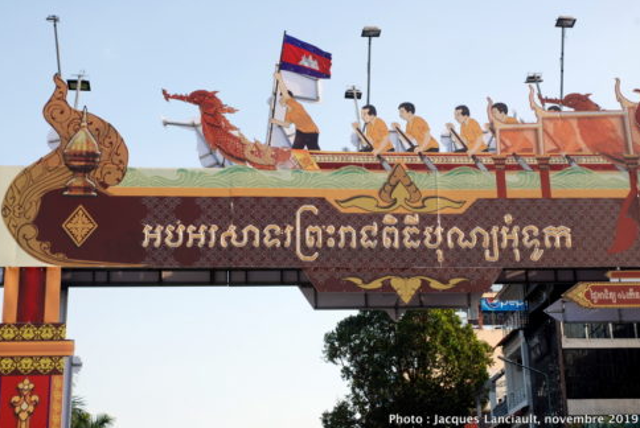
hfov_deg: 32.3
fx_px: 1104
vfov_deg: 22.0
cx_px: 324
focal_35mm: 62
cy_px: 217
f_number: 11
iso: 100
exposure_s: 1/60
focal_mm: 40
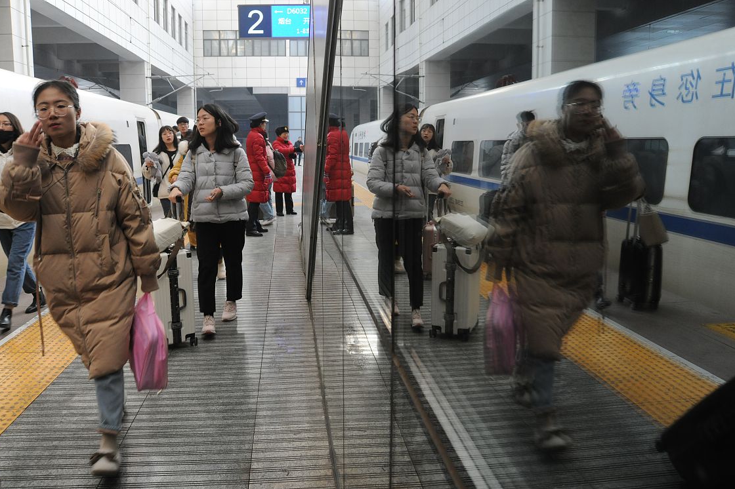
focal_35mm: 30
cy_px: 239
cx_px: 342
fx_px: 612
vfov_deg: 43.6
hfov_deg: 61.9
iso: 1600
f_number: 7.1
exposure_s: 1/80
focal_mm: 28
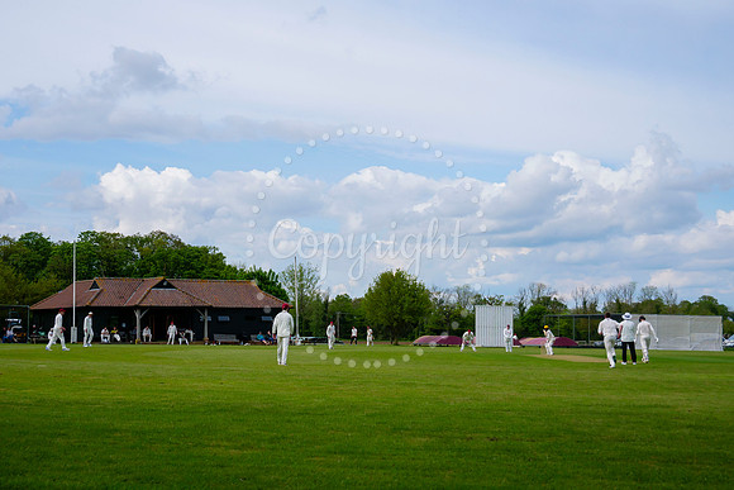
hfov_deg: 34.3
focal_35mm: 58
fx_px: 1188
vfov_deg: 23.3
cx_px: 367
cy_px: 214
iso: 200
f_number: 4.7
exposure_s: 1/1600
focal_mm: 28
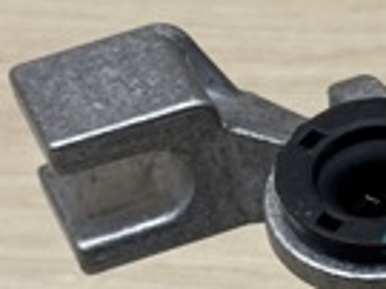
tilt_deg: -50.1
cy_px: 439
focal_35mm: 228
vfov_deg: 6.4
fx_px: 2540
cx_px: 592
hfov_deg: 8.5
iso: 50
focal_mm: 6.76
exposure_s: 1/176
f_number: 1.78
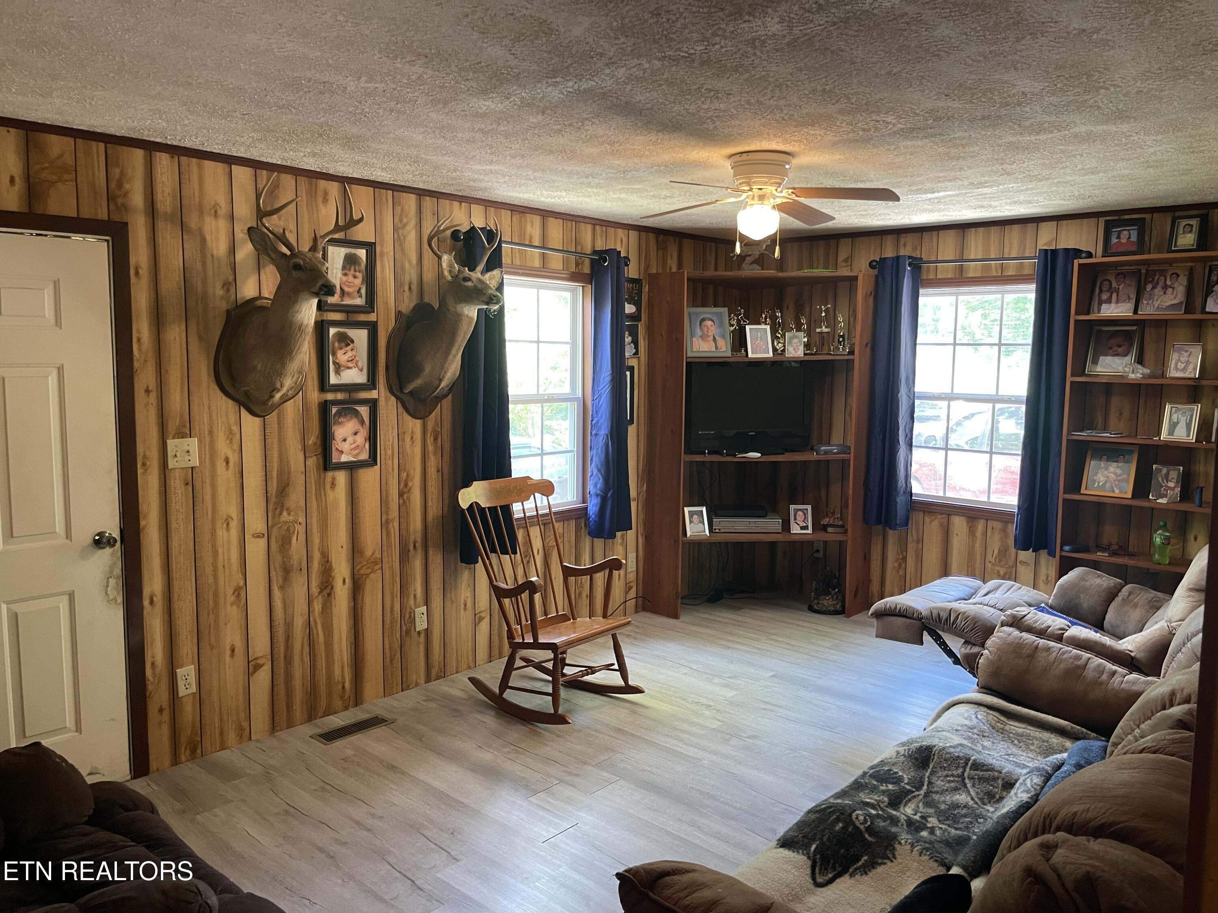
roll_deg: -0.9
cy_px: 456
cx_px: 609
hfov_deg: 69.4
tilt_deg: -5.8
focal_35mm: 25
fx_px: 880
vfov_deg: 54.9
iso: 200
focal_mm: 5.1
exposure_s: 1/60
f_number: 1.6
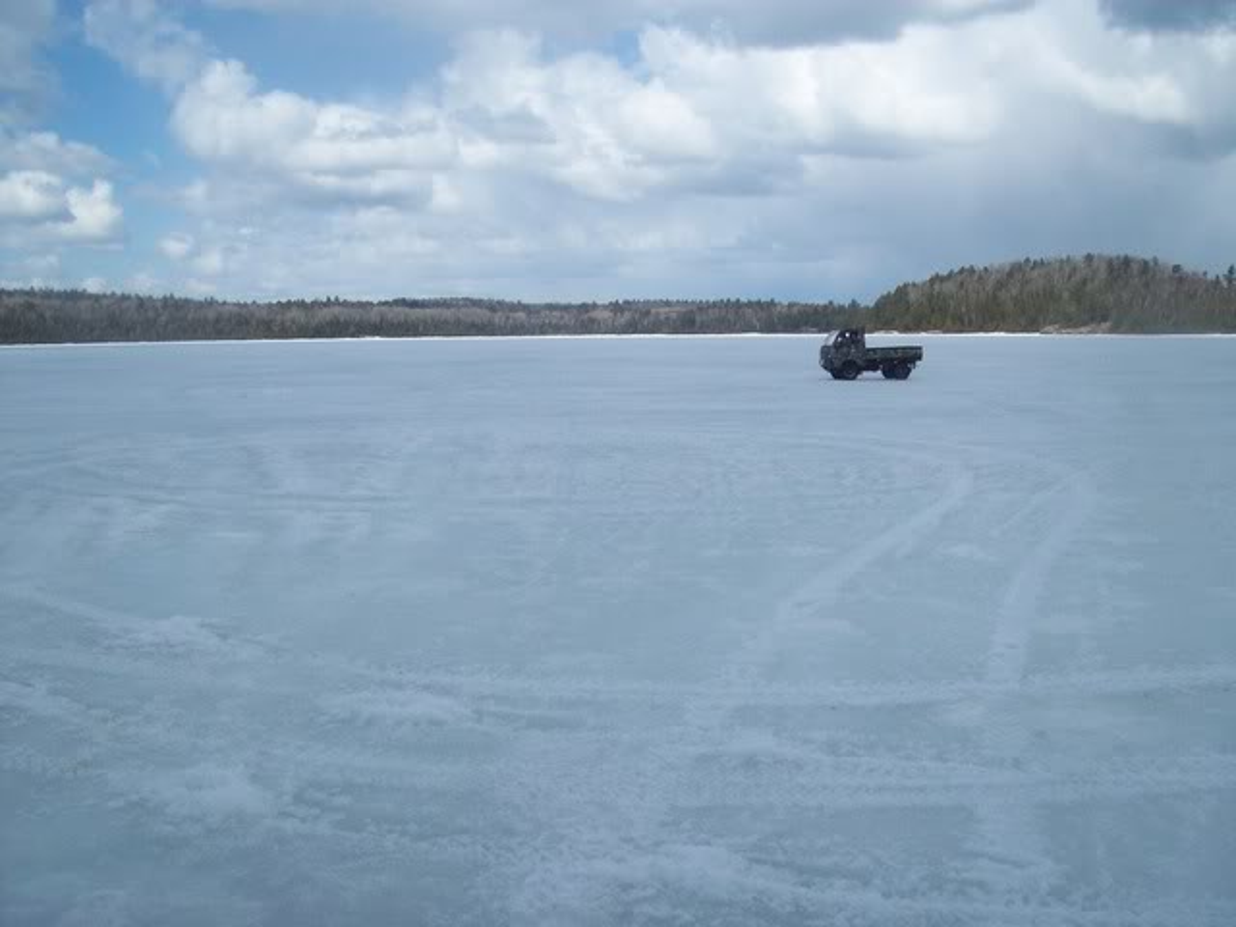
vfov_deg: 39.7
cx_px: 618
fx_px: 1285
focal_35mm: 36
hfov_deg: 51.4
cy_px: 464
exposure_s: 1/840
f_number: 4.8
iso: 80
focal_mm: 6
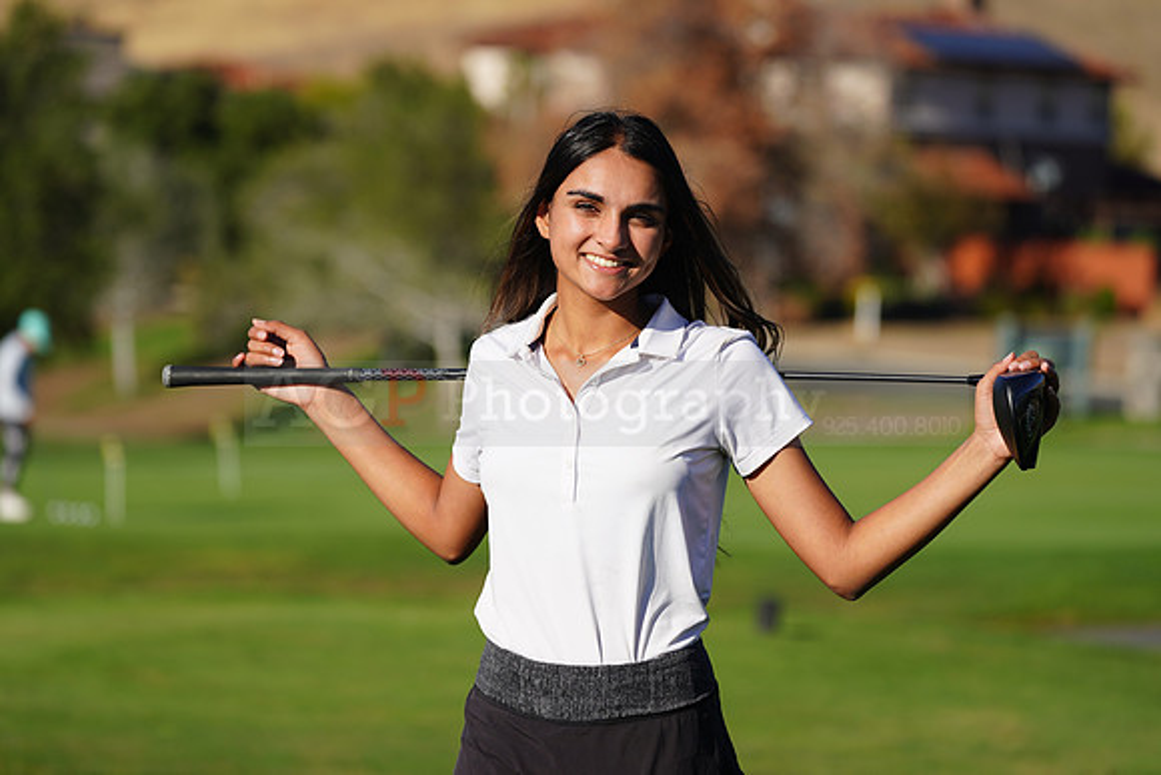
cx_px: 580
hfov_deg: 10.5
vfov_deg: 7.0
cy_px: 388
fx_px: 6322
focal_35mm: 196
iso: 100
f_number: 5.6
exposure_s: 1/640
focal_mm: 196
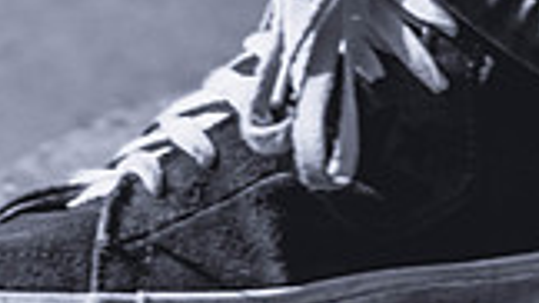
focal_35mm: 394
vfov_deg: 3.1
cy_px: 468
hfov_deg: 5.4
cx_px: 962
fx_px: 5629
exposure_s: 1/1250
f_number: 8
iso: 200
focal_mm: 70
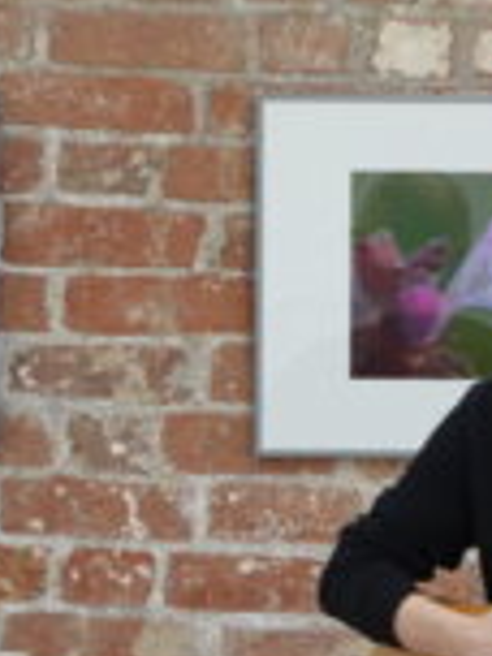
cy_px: 326
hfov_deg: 1.7
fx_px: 16866
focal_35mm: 890
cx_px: 108
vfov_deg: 2.2
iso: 800
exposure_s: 1/50
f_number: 4
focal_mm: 128.59
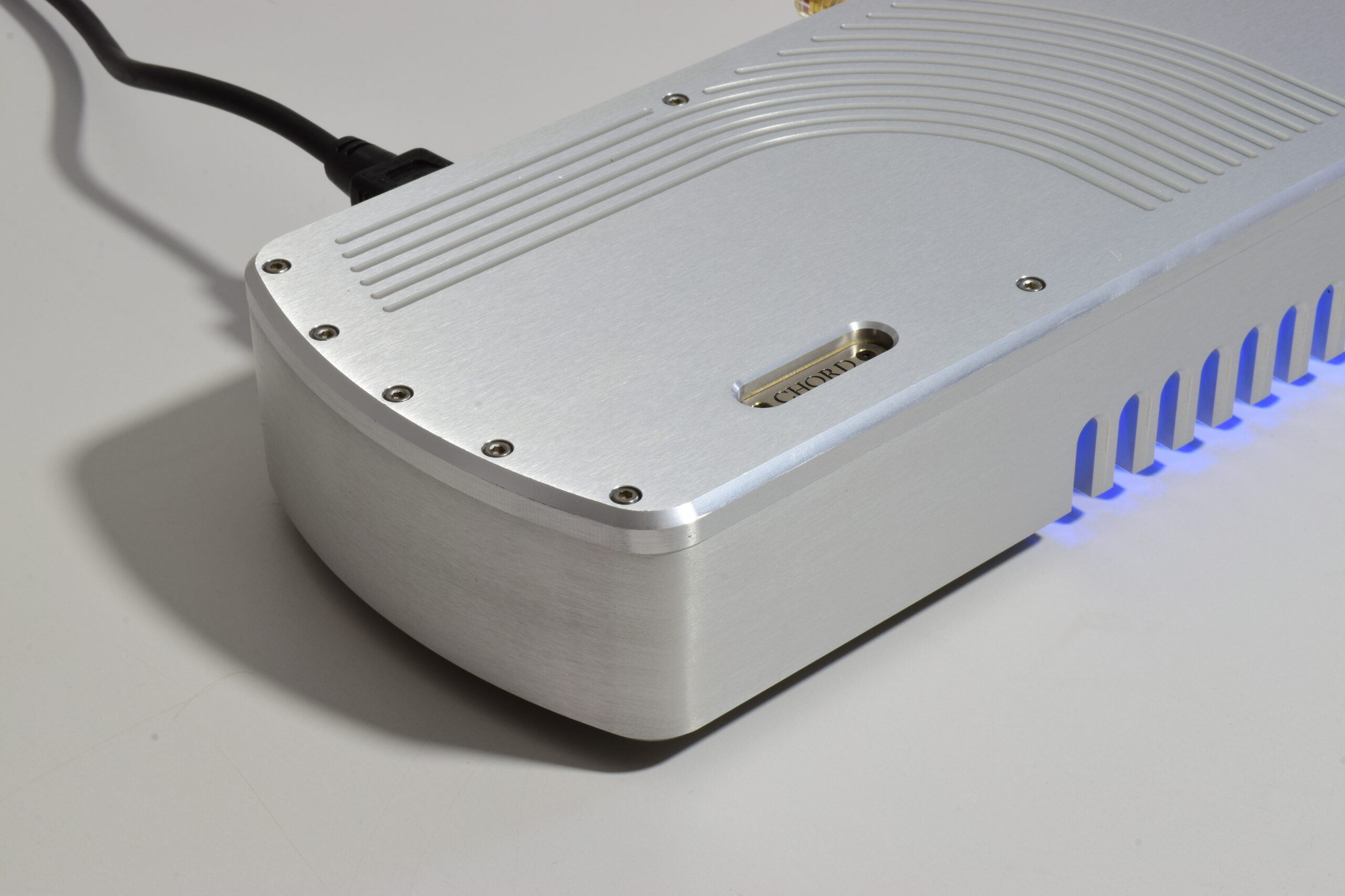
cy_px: 448
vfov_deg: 17.5
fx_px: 2914
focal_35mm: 78
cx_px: 672
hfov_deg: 26.0
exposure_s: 2
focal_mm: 52
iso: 100
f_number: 25
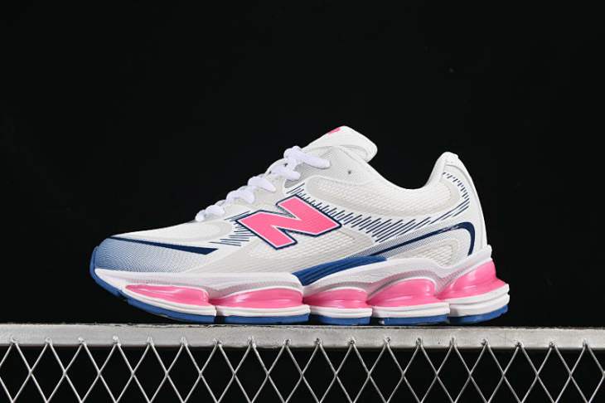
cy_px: 202
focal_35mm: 75
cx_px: 302
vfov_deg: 18.2
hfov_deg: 27.0
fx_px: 1260
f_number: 8
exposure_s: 1/80
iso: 160
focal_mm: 50
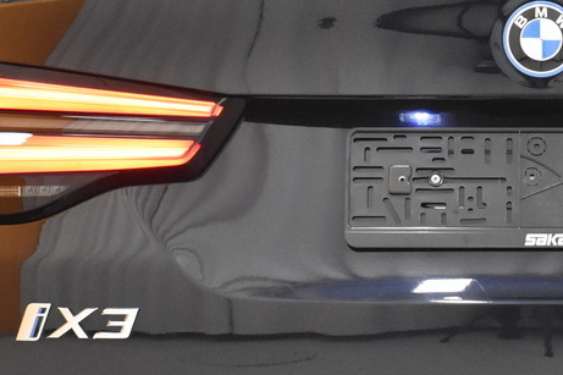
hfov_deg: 14.8
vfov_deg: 10.0
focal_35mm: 137
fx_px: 2142
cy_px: 271
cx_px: 542
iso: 3200
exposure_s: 1/40
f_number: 4
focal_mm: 26
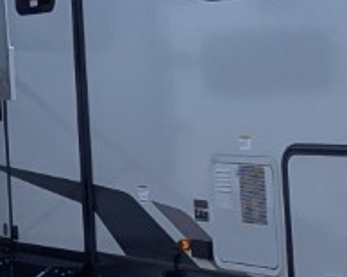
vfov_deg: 9.0
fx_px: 1735
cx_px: -867
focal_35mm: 169
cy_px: -102
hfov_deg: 8.4
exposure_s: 1/1887
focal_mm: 6.81
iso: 47
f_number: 1.85
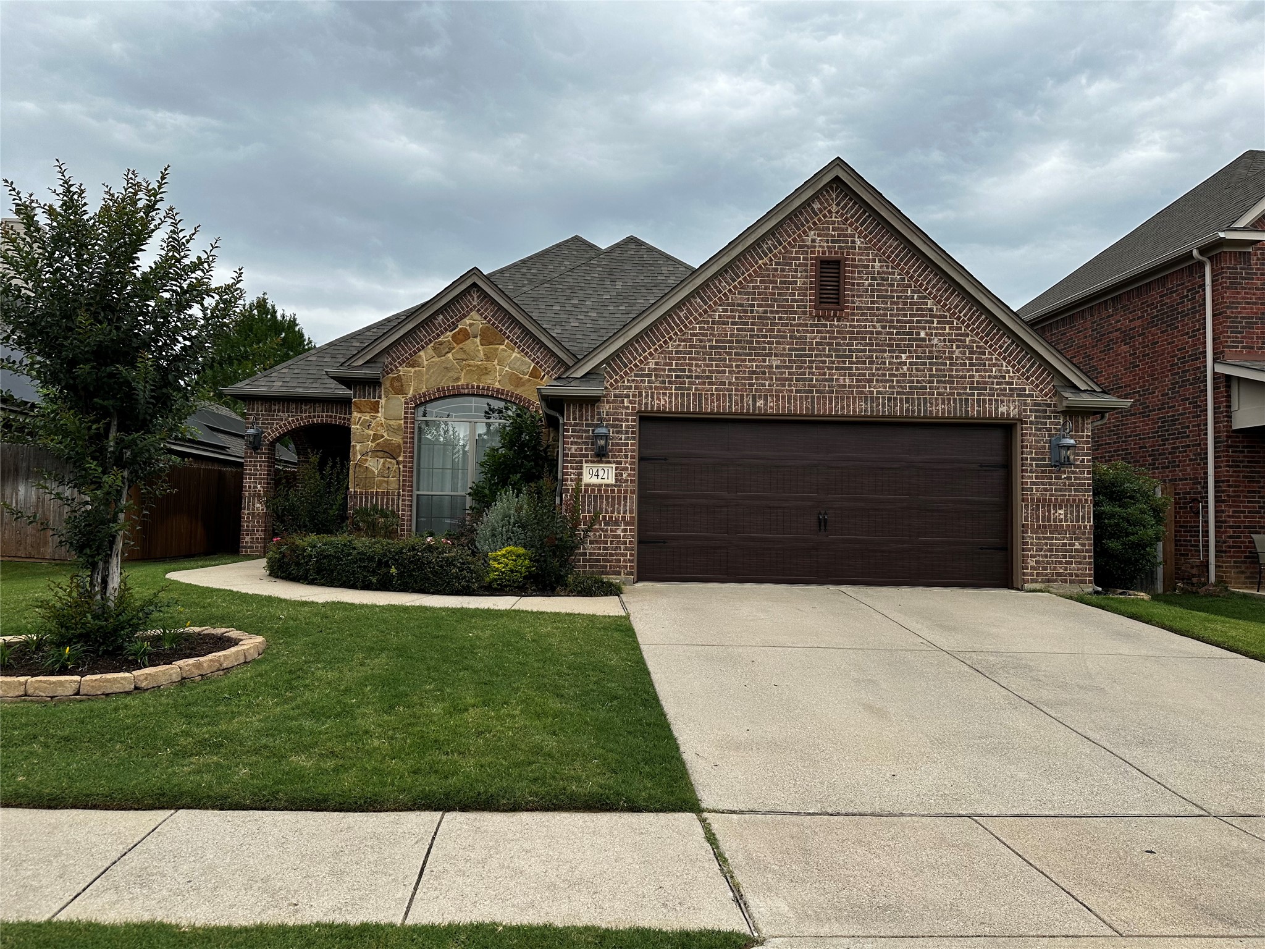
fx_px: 877
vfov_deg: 56.8
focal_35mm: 24
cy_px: 474
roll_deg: -0.6
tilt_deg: +3.6
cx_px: 632
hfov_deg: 71.6
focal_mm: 6.86
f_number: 1.78
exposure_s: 1/1212
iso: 80
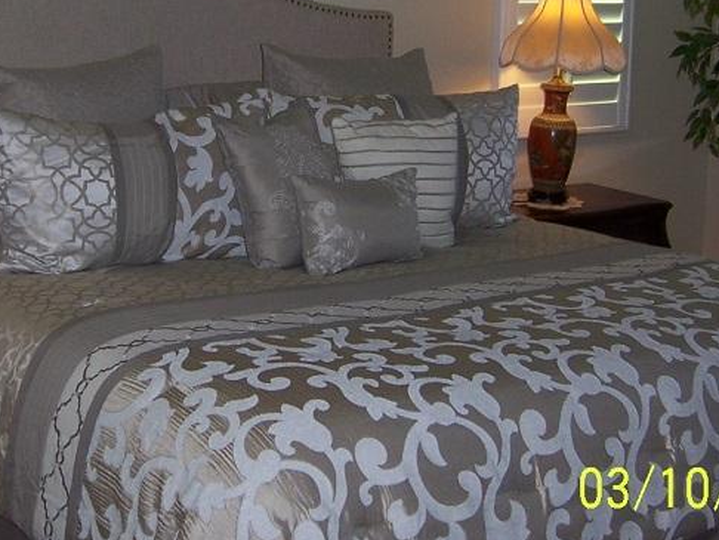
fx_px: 1434
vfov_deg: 21.1
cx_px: 229
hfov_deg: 27.9
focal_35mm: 69
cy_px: 115
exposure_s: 1/60
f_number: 2.8
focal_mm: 6.2
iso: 80
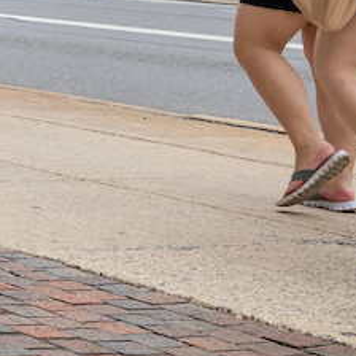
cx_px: -243
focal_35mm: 150
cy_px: -162
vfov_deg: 11.2
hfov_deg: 11.0
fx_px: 1745
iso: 320
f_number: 5.6
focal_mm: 33
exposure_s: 1/400
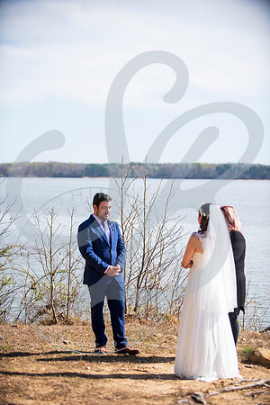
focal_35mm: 90
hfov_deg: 15.2
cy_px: 202
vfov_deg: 22.6
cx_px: 135
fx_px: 1012
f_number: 2.8
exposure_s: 1/1000
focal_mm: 90
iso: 100
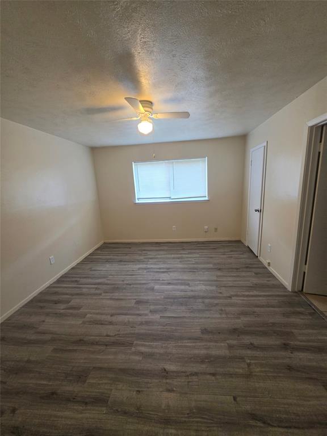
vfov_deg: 106.2
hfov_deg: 89.9
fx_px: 164
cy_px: 218
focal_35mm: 13
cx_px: 164
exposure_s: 1/120
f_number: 1.9
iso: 250
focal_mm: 2.2
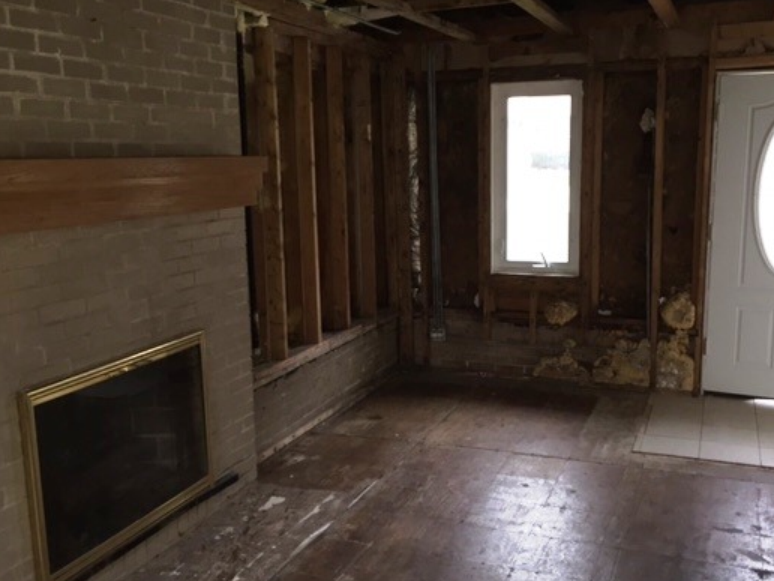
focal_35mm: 36
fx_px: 805
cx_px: 428
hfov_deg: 51.3
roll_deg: +0.9
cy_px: 311
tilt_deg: -10.1
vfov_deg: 39.6
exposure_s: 1/16
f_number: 2.2
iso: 125
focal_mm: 4.15
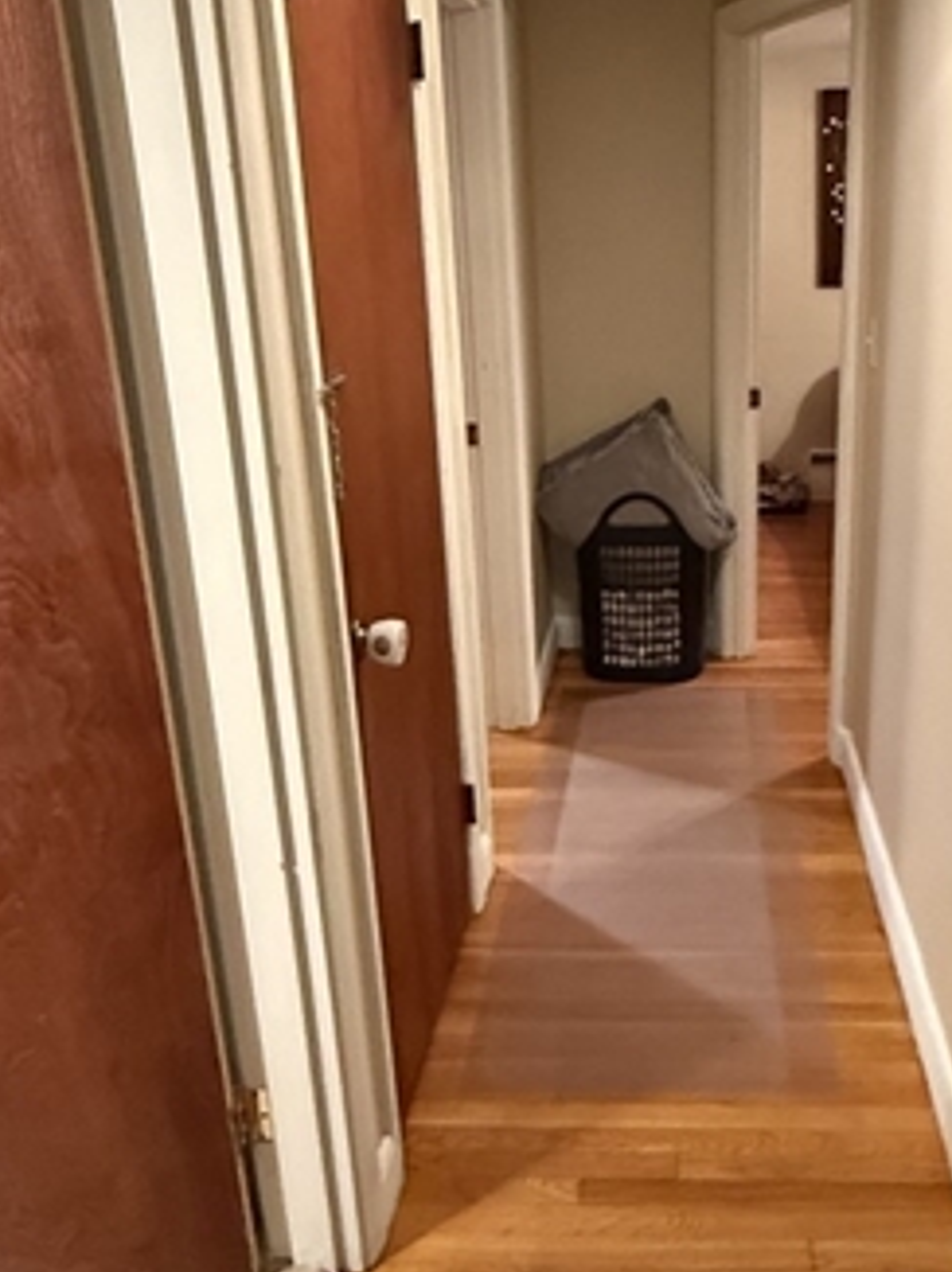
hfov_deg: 42.1
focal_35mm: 33
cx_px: 663
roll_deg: +0.6
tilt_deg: -18.3
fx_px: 1212
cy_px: 609
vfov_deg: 55.4
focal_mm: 2.22
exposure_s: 1/60
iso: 1000
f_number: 2.2
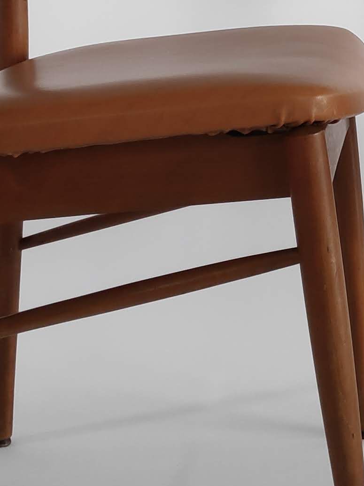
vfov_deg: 24.4
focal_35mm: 78
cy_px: 64
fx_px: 1094
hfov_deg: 18.1
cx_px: 410
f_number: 1.9
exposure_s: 1/100
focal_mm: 3.94
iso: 701
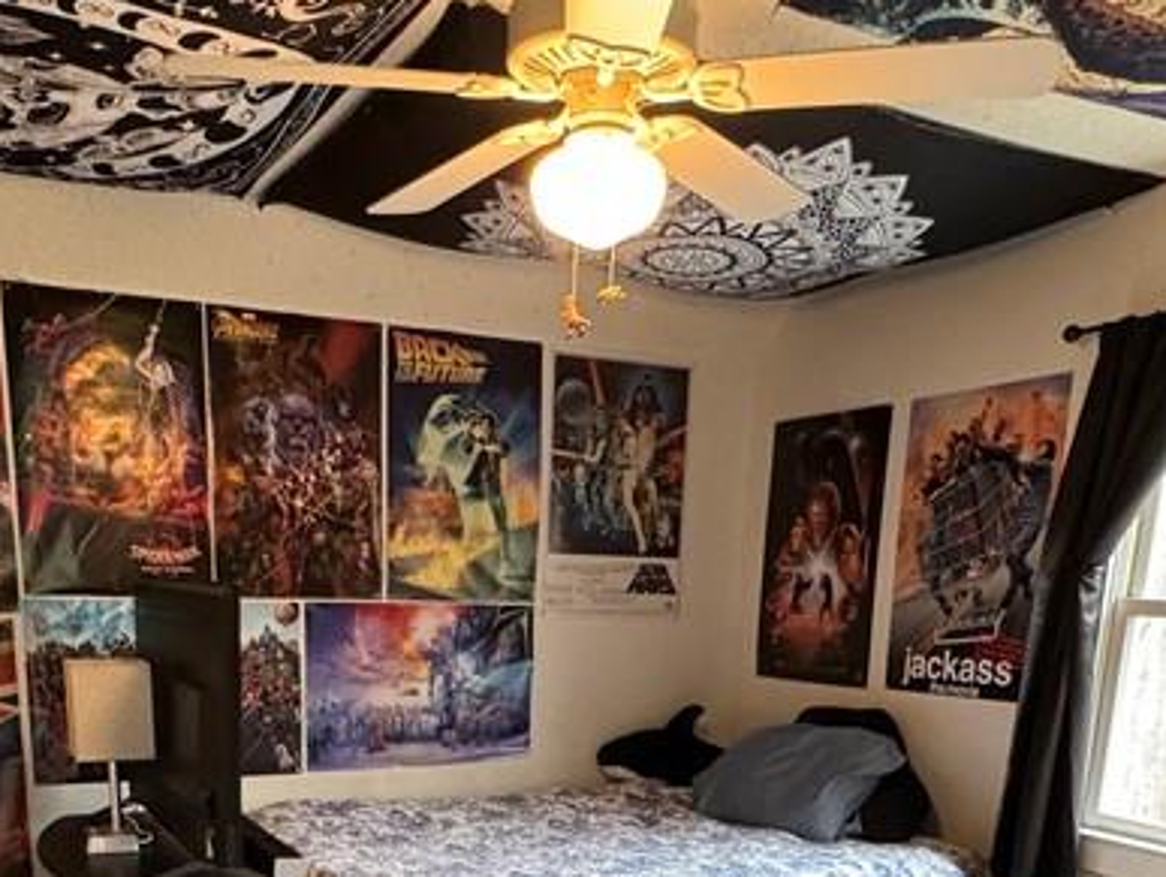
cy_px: 916
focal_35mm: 37
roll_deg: -0.6
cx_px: 500
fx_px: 1247
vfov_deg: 34.5
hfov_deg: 49.9
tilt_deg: -13.9
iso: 500
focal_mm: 2.22
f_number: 2.2
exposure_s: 1/60
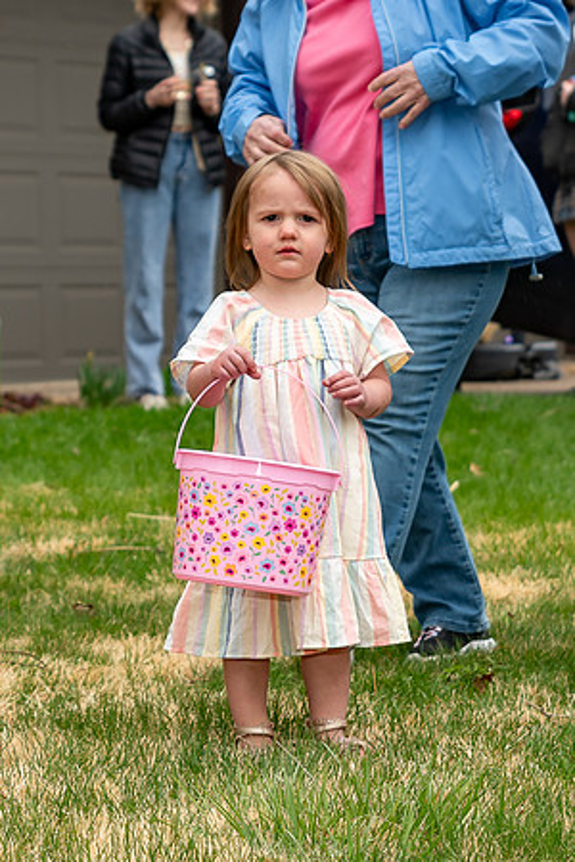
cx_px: 304
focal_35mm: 154
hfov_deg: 8.9
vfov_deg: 13.3
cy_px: 390
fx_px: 3699
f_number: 4
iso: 125
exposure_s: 1/200
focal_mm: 52
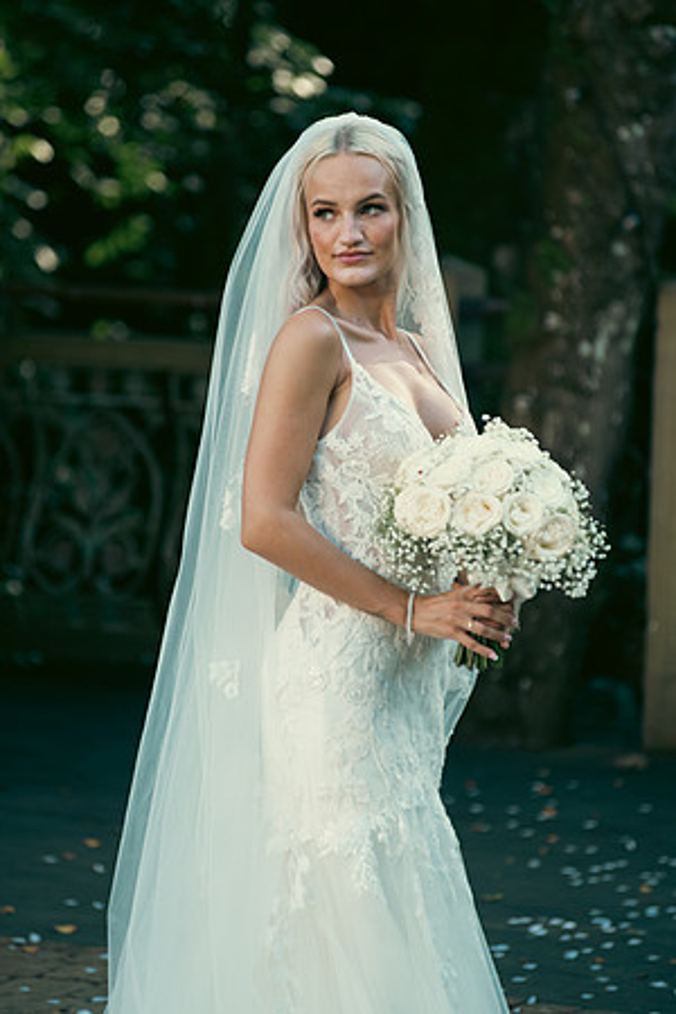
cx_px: 338
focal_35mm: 200
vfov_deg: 10.3
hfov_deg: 6.9
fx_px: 5633
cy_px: 507
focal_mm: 200
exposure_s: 1/200
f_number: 3.5
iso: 160
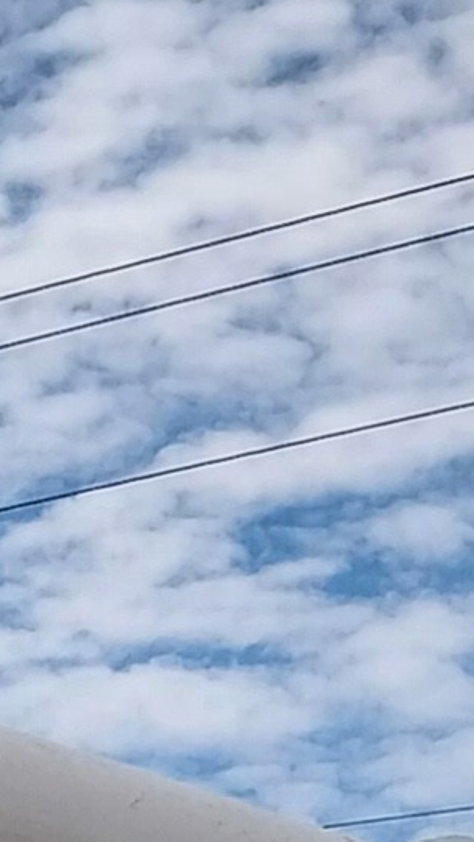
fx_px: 4779
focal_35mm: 214
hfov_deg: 5.4
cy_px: 2025
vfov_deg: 9.1
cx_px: -766
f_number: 1.8
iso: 20
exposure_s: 1/848
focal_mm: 4
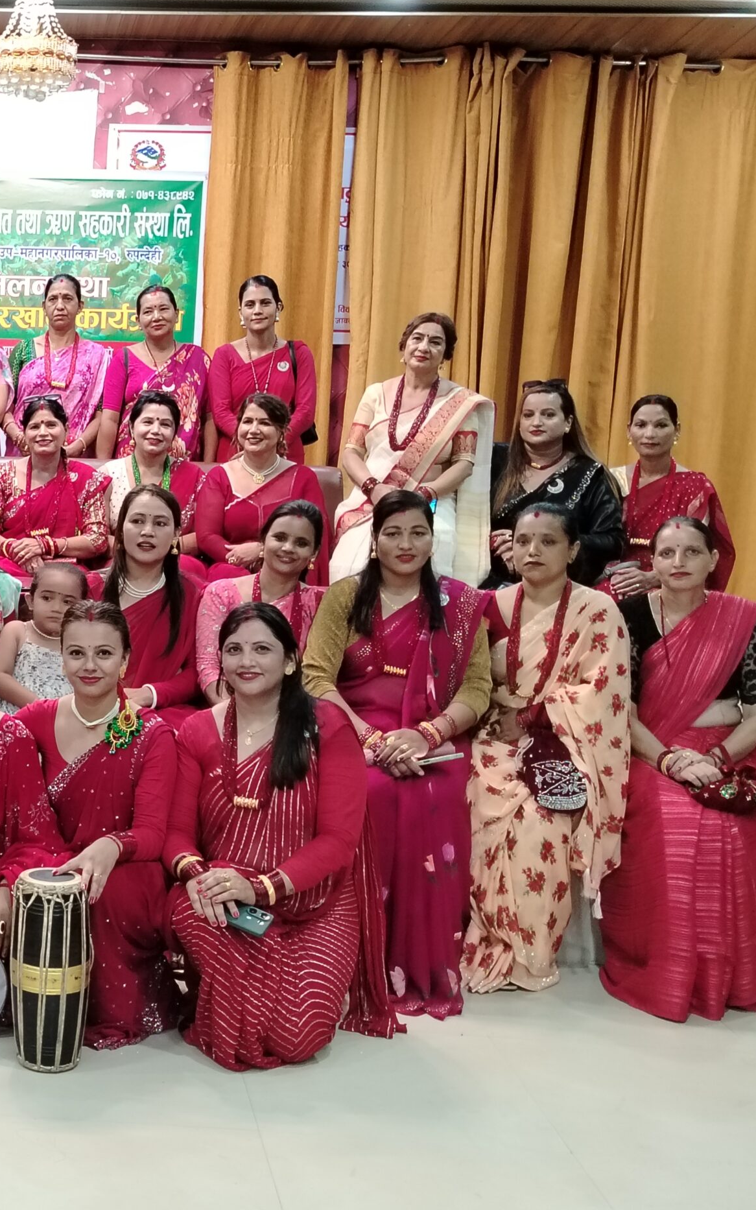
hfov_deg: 25.0
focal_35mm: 48
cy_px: 613
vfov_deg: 41.8
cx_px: -71
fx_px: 1583
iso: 1532
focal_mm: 5.25
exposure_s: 1/25
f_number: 1.75
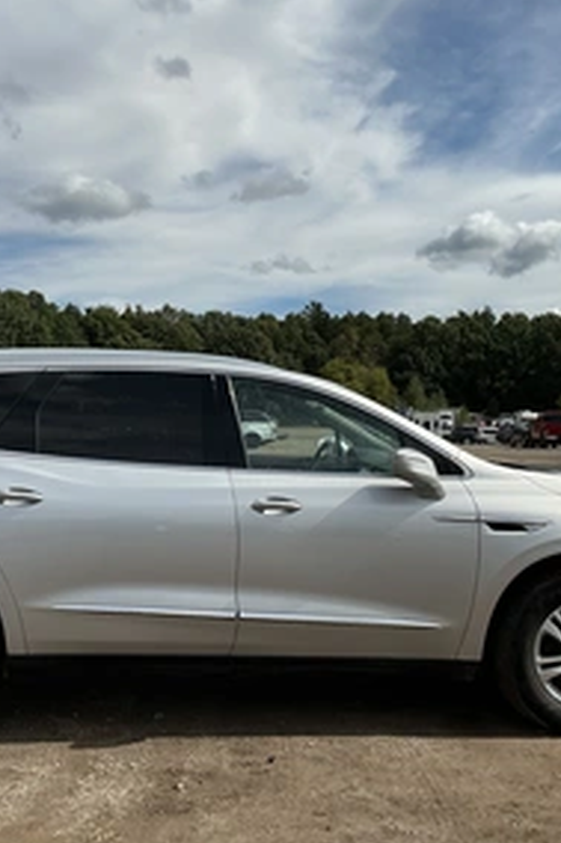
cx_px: 214
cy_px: 410
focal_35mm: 41
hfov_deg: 32.5
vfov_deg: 47.4
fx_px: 959
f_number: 1.8
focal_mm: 3
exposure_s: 1/3322
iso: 25
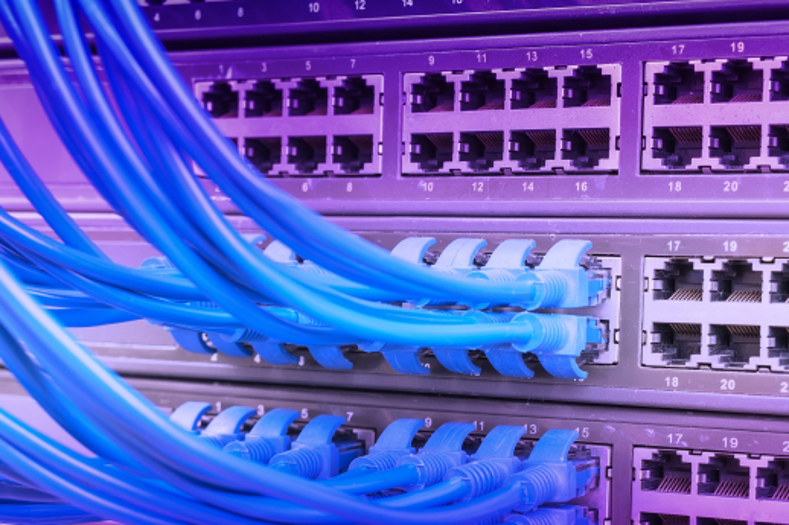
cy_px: 351
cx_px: 339
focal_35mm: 82
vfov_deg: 16.6
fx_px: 1796
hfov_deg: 24.7
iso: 64
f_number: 6.3
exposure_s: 1/250
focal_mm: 50
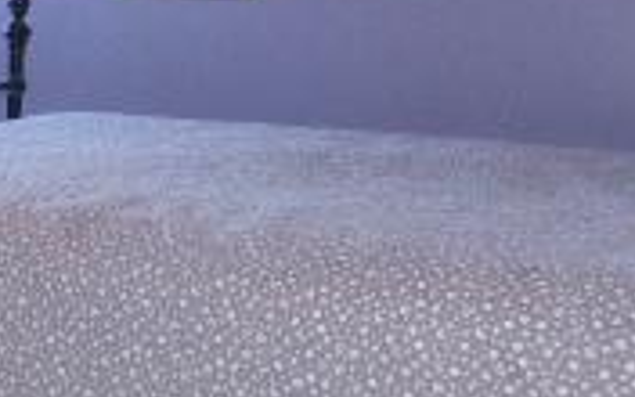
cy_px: 61
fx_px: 1333
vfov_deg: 16.8
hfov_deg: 24.8
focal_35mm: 77
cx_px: -79
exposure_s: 1/80
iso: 200
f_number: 2.8
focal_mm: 3.58
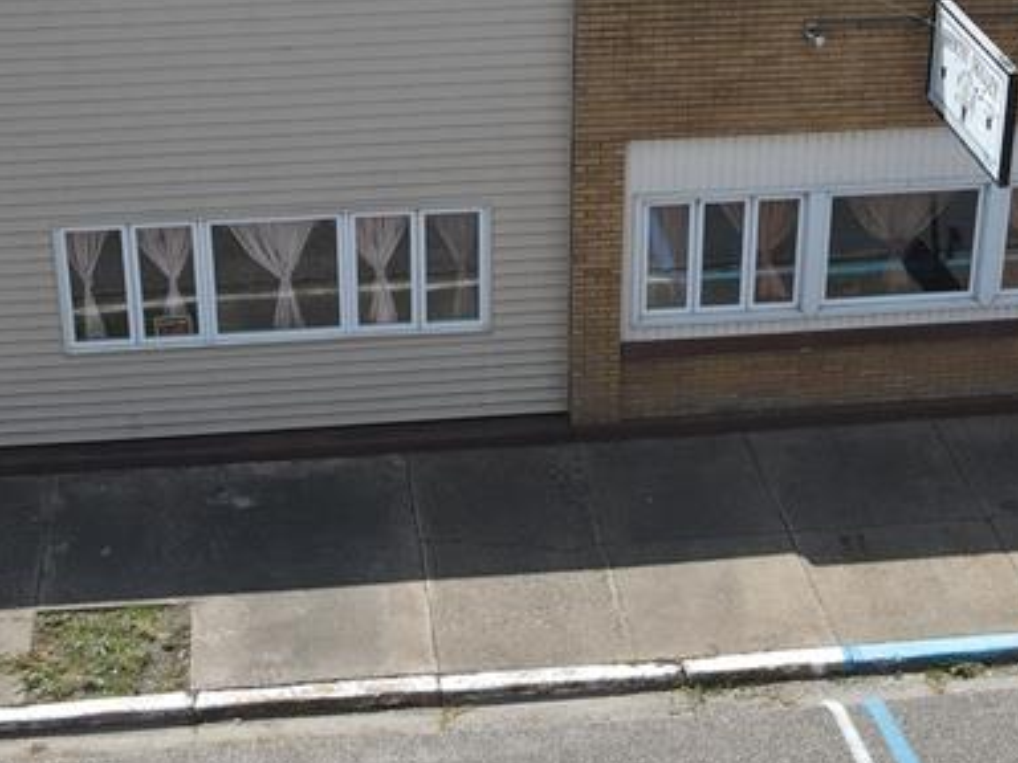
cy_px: 185
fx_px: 1882
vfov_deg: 22.7
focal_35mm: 64
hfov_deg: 30.3
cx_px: 504
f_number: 2.8
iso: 100
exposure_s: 1/800
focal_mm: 4.5
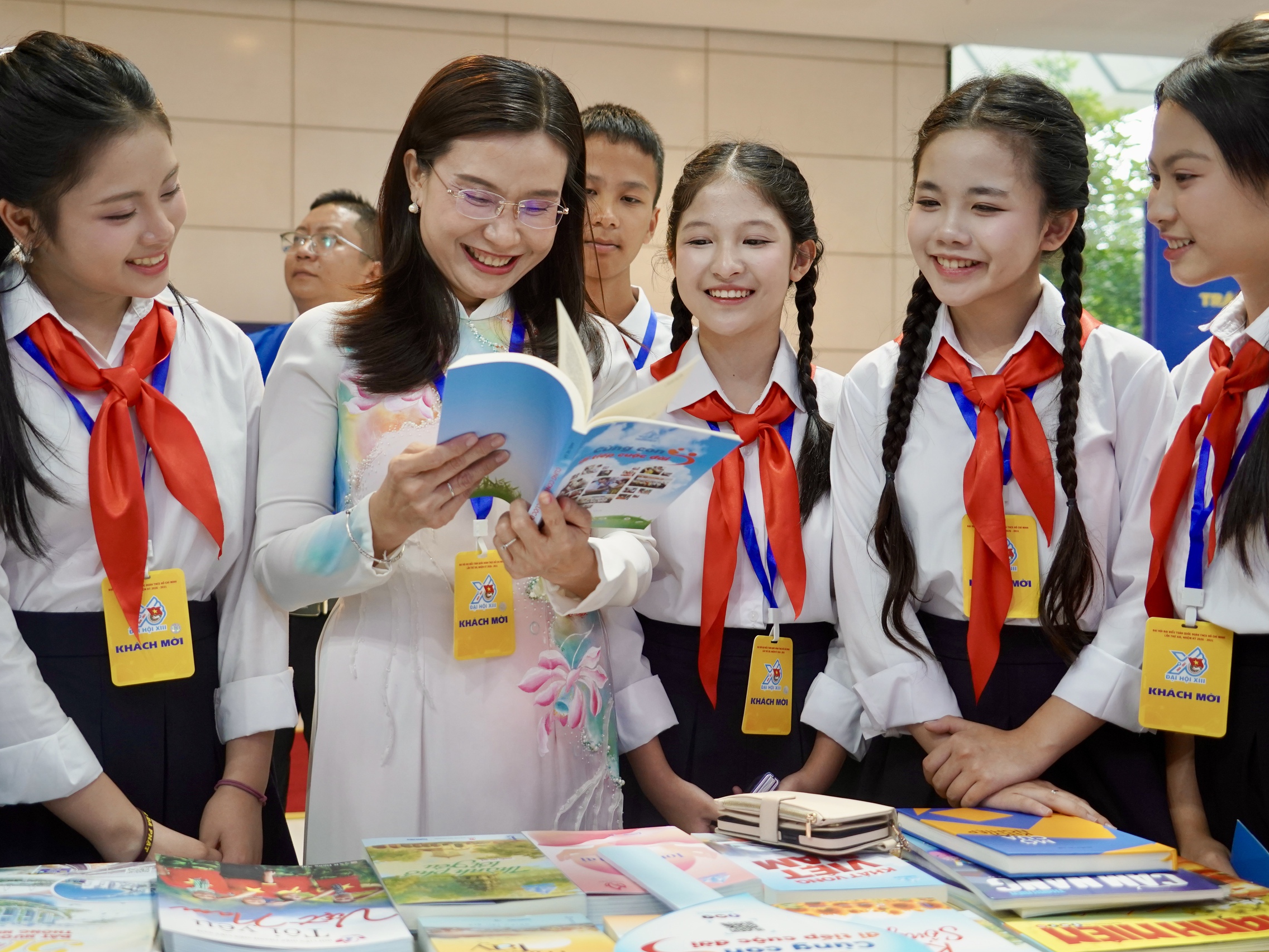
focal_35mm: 39
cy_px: 476
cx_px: 625
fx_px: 1430
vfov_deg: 36.8
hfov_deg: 47.9
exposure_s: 1/250
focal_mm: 36
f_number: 4.5
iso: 1600
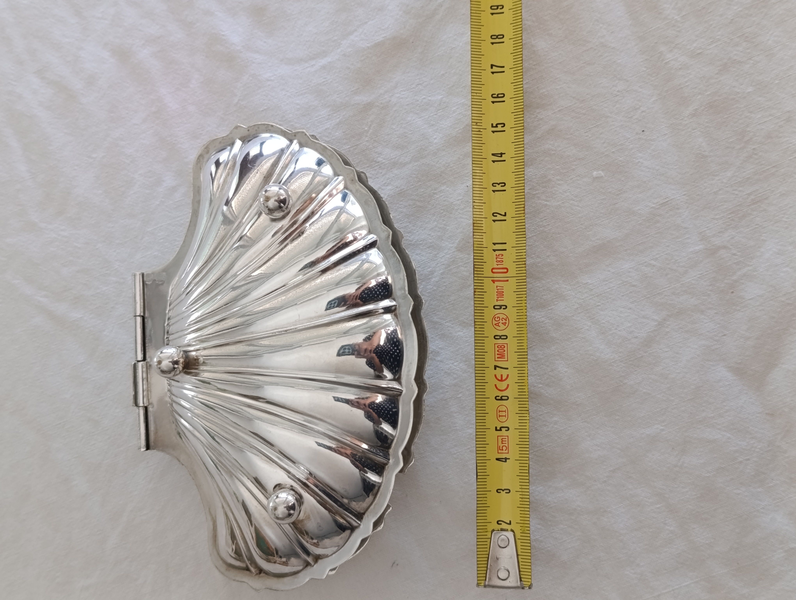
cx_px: 398
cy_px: 300
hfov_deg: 41.2
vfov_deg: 31.6
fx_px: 1059
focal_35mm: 46
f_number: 1.65
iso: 695
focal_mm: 6.11
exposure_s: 1/100
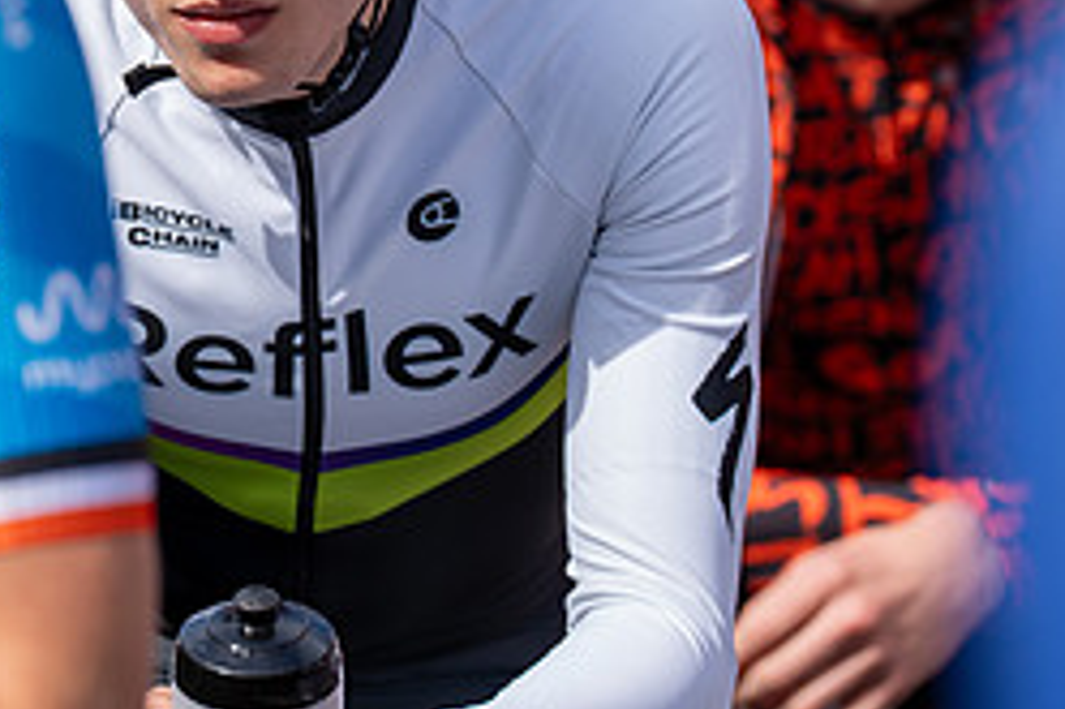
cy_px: -6
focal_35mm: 433
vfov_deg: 3.2
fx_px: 12801
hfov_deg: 4.8
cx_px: 258
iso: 320
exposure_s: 1/1250
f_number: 4.5
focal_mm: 185
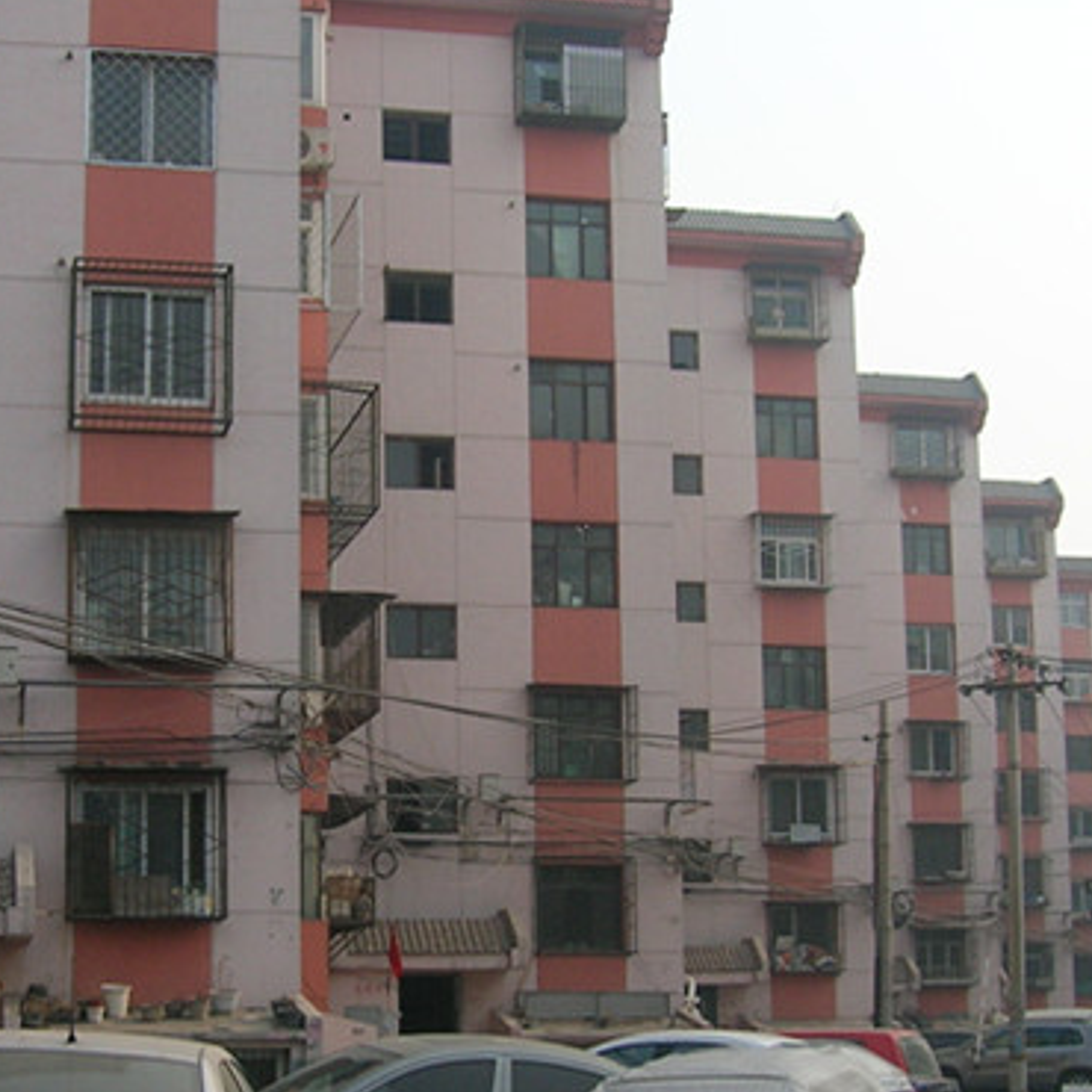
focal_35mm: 65
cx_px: 384
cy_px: 682
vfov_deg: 26.4
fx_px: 2320
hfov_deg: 26.4
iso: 50
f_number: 4.9
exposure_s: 1/249
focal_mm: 5.7
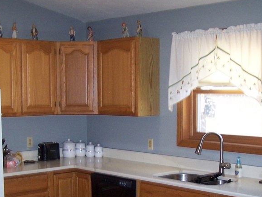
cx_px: 152
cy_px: 155
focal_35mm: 67
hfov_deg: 28.9
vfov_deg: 21.7
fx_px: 507
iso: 140
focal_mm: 6.3
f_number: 2.8
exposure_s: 1/60
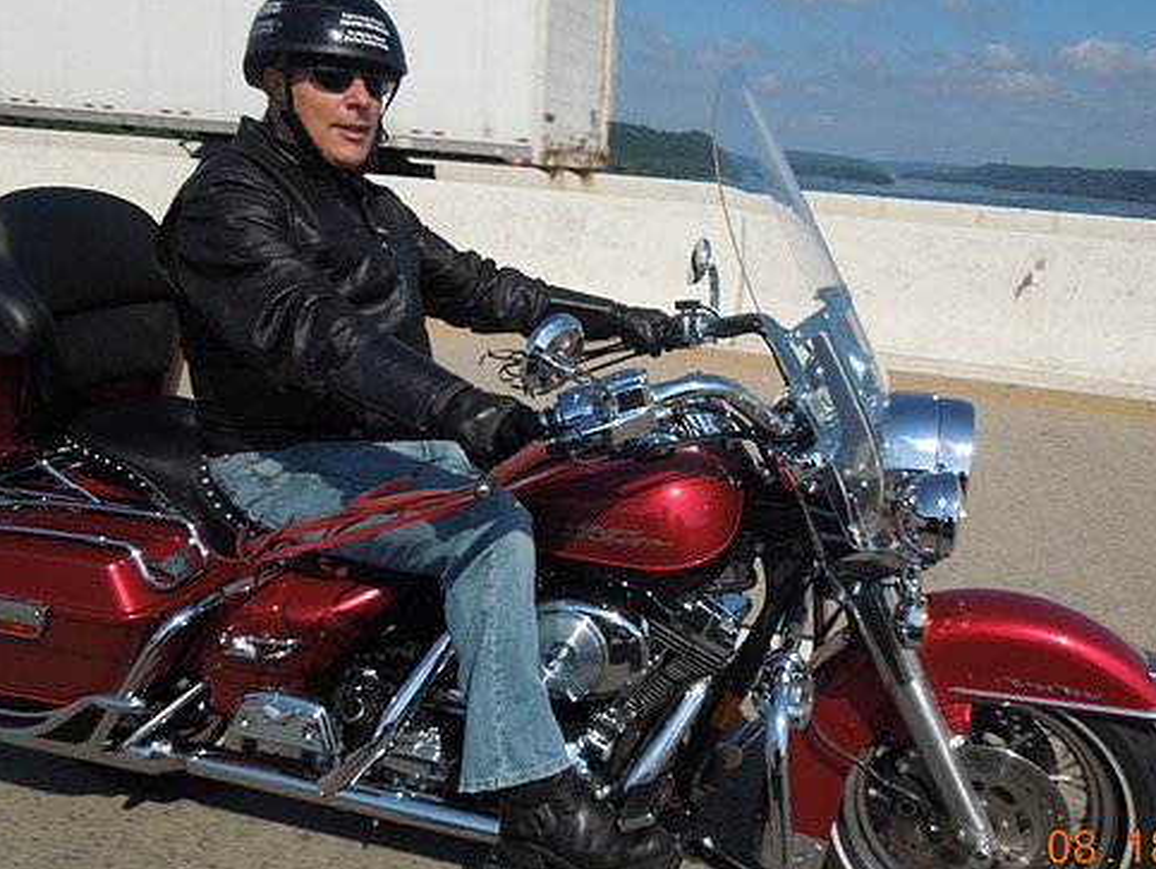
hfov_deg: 59.6
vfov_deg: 46.9
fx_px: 1003
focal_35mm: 30
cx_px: 670
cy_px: 437
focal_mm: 4.5
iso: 100
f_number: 6.6
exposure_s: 1/500
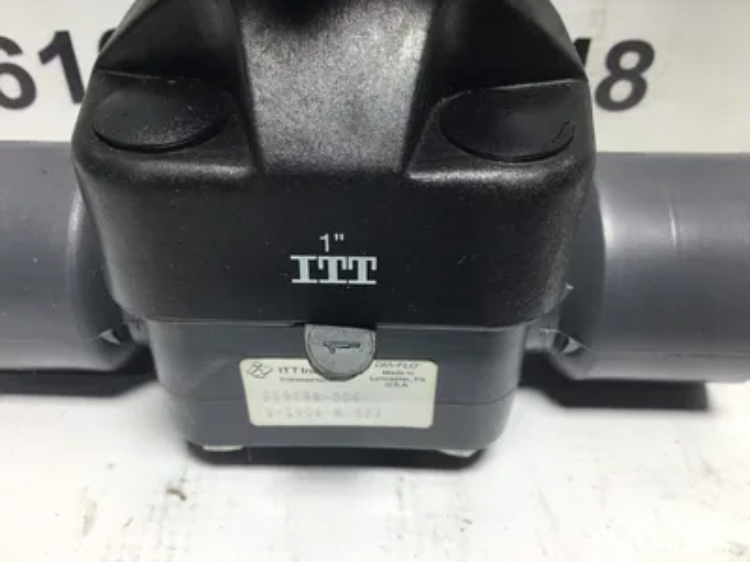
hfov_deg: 58.4
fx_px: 672
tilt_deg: -43.0
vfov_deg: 45.4
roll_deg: -2.0
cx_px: 375
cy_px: 281
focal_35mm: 31
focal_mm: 3.3
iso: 25
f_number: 2.4
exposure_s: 1/60
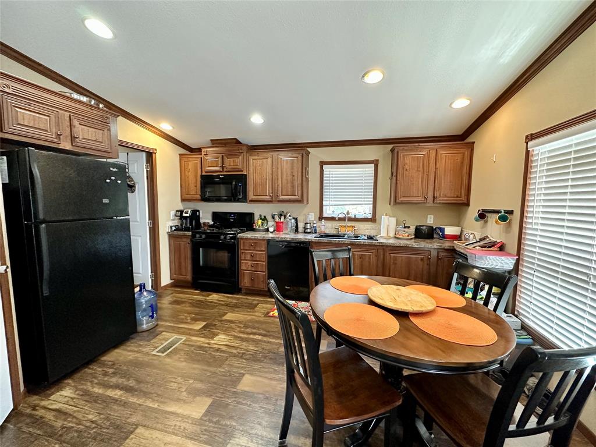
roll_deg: -0.9
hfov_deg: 102.1
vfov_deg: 85.7
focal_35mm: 14
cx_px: 298
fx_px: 241
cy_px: 224
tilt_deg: -5.5
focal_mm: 2.22
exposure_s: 1/60
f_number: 2.2
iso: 500
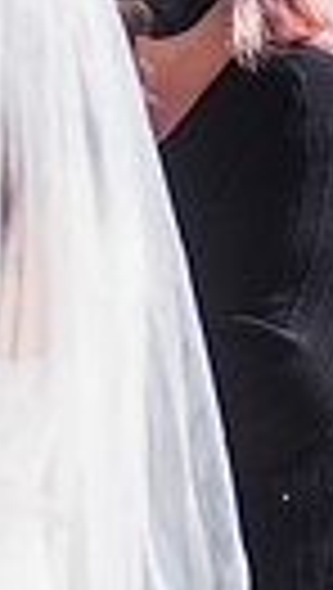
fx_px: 10155
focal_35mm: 649
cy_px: 25
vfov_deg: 3.3
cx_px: -864
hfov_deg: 1.9
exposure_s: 1/800
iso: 100
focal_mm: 140
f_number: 2.8
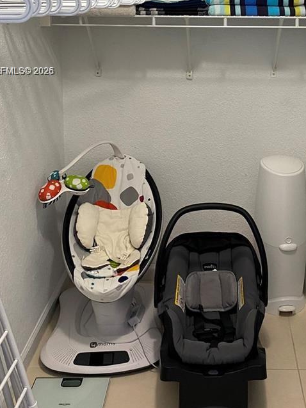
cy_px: 72
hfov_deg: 29.3
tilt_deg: -8.2
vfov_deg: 37.3
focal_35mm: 49
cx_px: 223
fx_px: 577
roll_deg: -0.8
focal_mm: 4.25
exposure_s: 1/60
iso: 125
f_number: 1.8
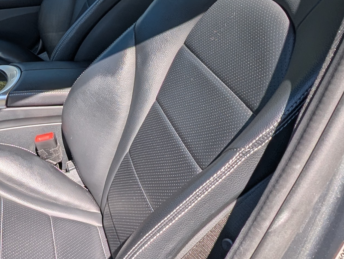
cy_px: 68
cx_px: -31
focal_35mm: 42
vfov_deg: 33.8
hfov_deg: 37.7
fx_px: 418
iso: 43
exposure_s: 1/934
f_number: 2.2
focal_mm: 1.95
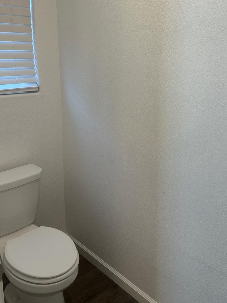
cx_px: 139
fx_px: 289
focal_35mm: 33
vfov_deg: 54.5
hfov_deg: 42.7
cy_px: 107
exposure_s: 1/120
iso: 64
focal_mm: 6.86
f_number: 1.78
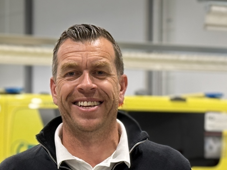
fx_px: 1161
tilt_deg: +1.1
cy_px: 133
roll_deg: -0.2
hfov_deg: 11.1
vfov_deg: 8.4
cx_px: 2
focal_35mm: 177
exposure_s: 1/50
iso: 80
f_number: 1.78
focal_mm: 6.76
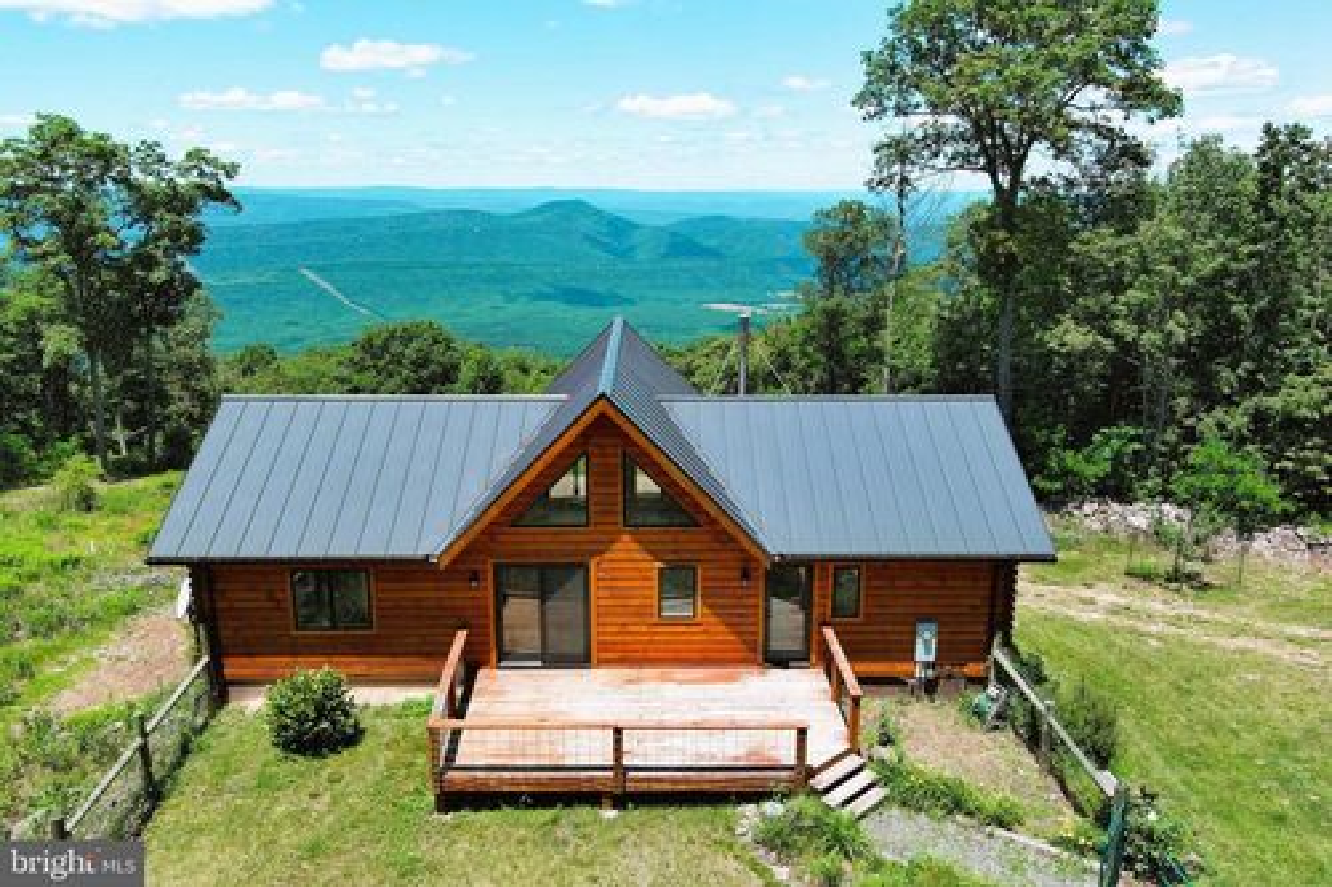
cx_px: 666
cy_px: 444
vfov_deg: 44.9
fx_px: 1073
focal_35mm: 29
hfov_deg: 63.7
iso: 100
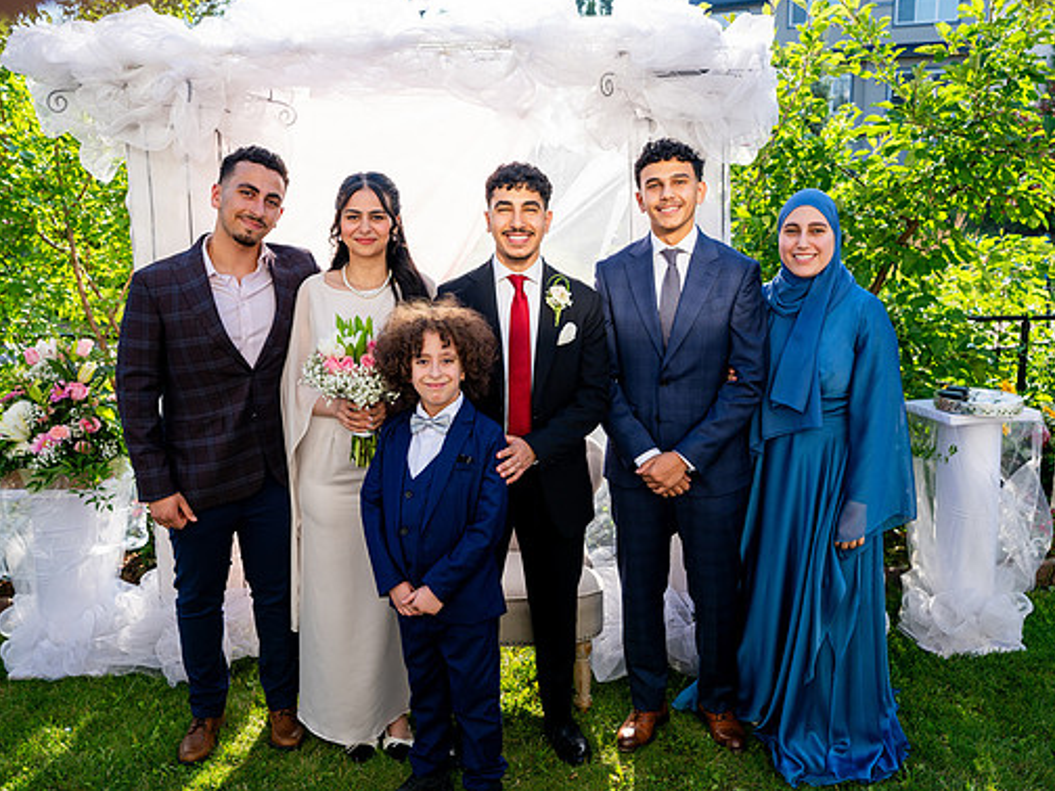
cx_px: 538
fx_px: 945
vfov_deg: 45.4
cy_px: 390
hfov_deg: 58.3
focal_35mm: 31
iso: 200
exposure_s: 1/640
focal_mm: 28
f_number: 3.5
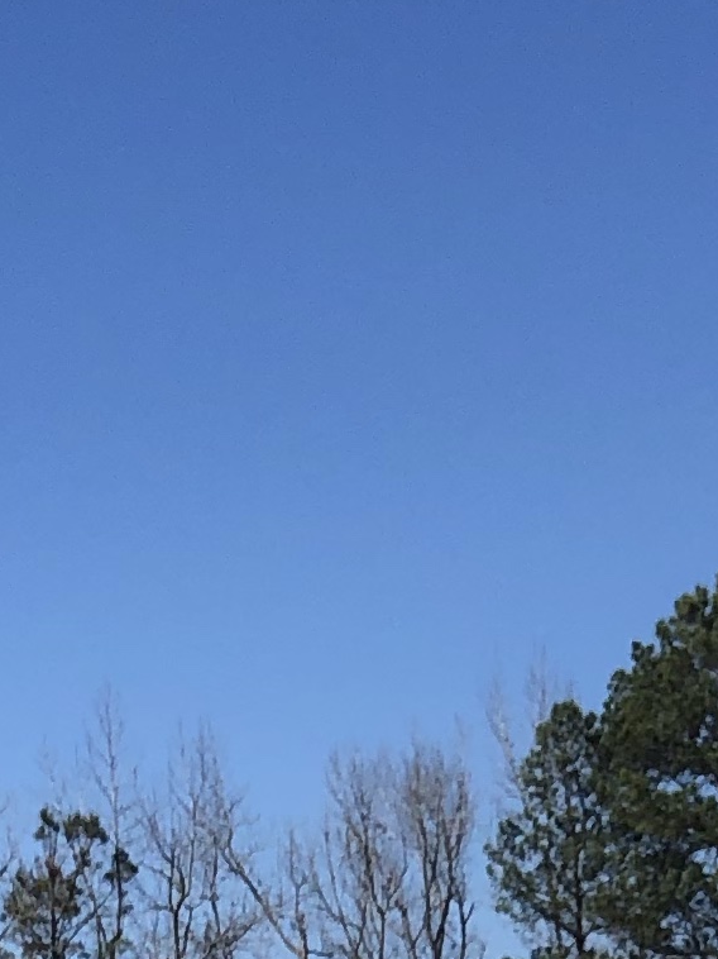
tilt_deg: -10.4
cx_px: 715
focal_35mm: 149
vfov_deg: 11.6
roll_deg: +2.2
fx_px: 4123
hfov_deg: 9.9
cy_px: 2070
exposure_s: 1/2288
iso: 20
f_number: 1.8
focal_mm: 3.99
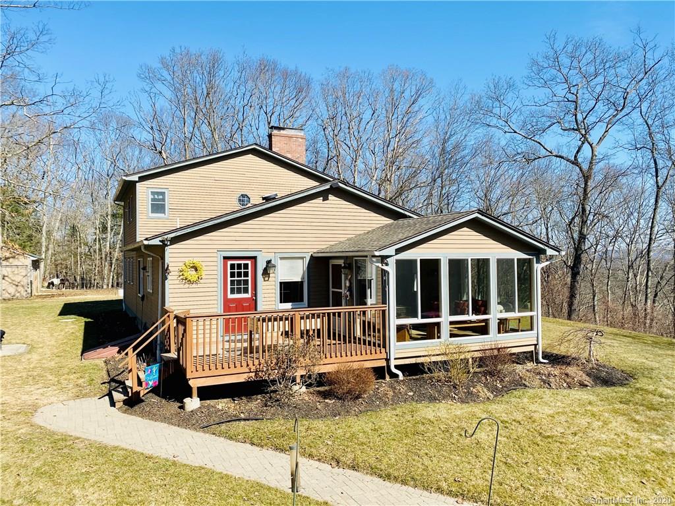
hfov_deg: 67.3
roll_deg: +0.0
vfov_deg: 53.1
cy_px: 253
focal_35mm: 26
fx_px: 507
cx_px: 338
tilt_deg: +1.1
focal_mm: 4.25
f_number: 1.8
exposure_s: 1/2632
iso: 32
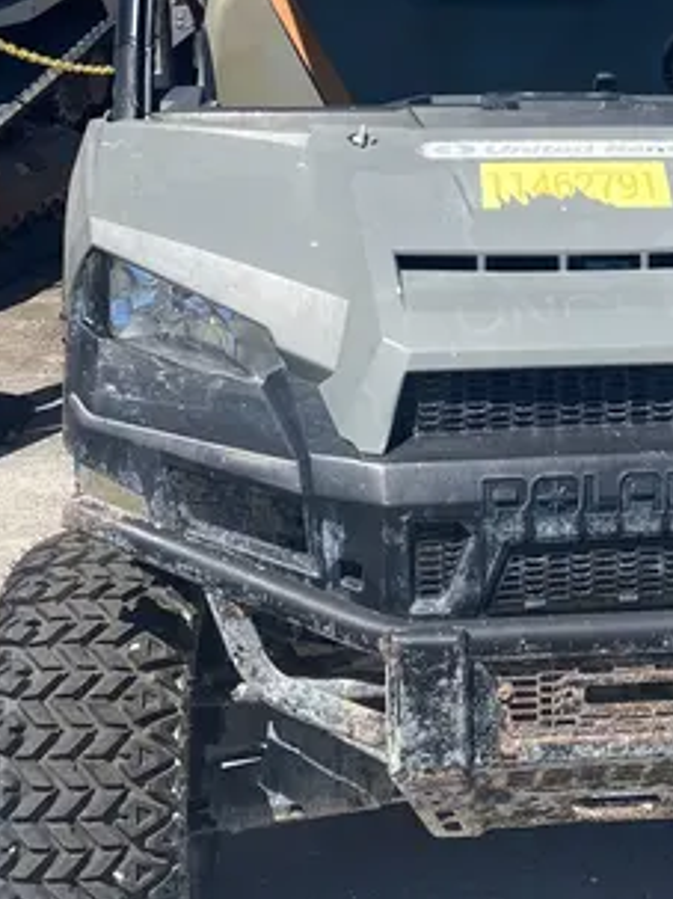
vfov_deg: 29.8
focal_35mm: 63
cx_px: 566
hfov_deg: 22.8
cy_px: 135
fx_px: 1634
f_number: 1.8
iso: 32
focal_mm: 4.25
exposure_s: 1/2358
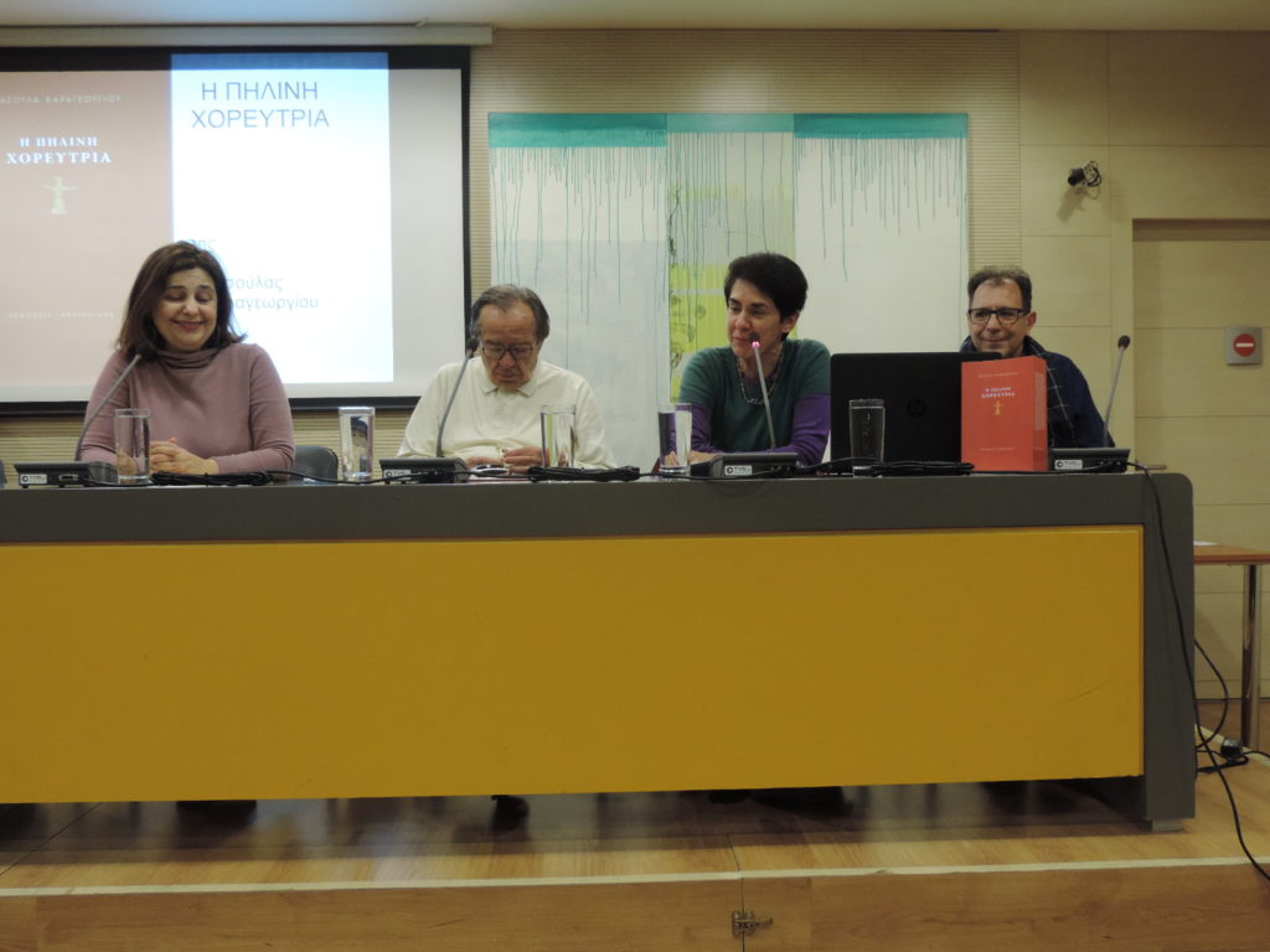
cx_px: 635
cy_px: 476
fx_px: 1284
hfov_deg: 52.6
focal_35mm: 35
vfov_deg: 40.7
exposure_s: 1/40
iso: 400
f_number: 3.3
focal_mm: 6.2
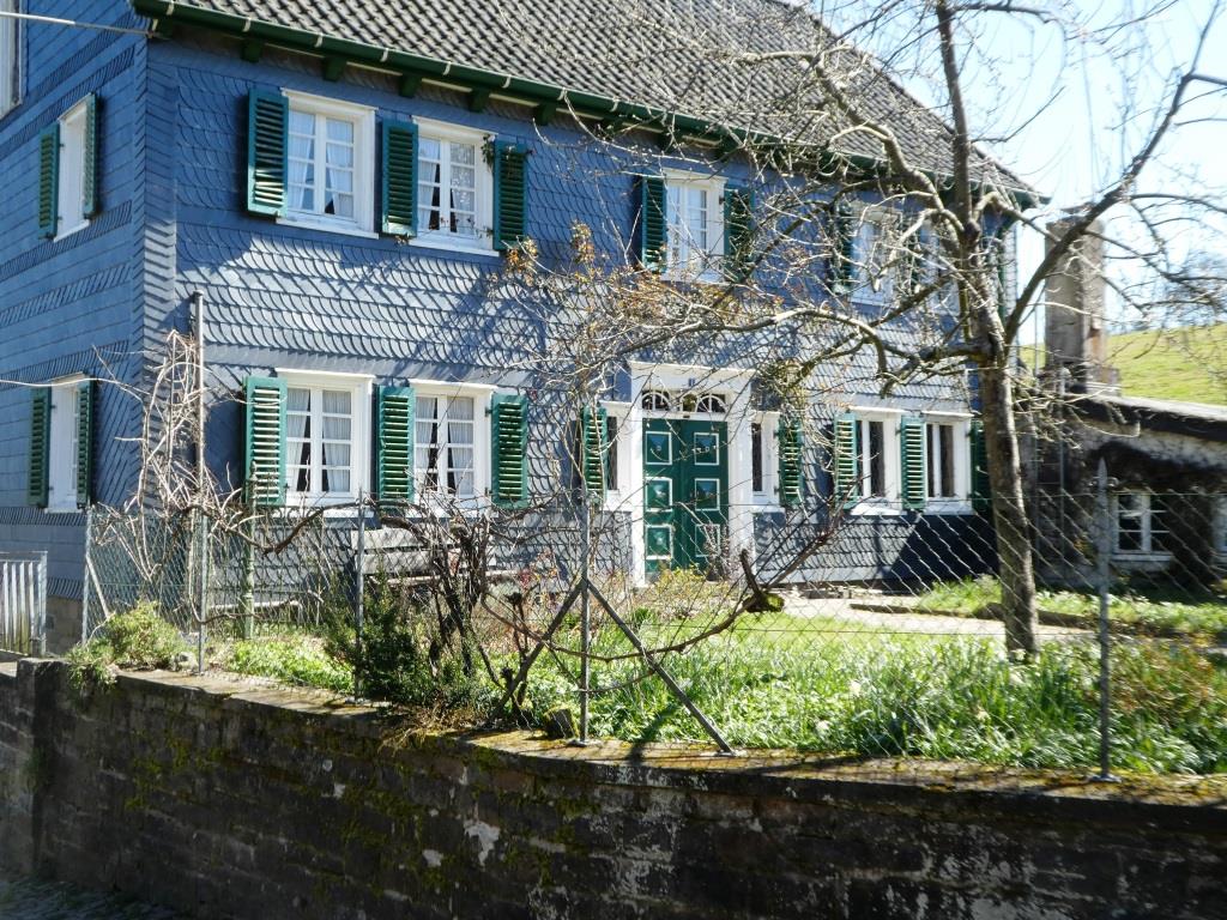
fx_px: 1312
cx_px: 614
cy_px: 460
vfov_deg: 38.7
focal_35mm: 37
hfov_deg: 50.1
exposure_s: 1/250
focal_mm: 6.7
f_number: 3.7
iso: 80
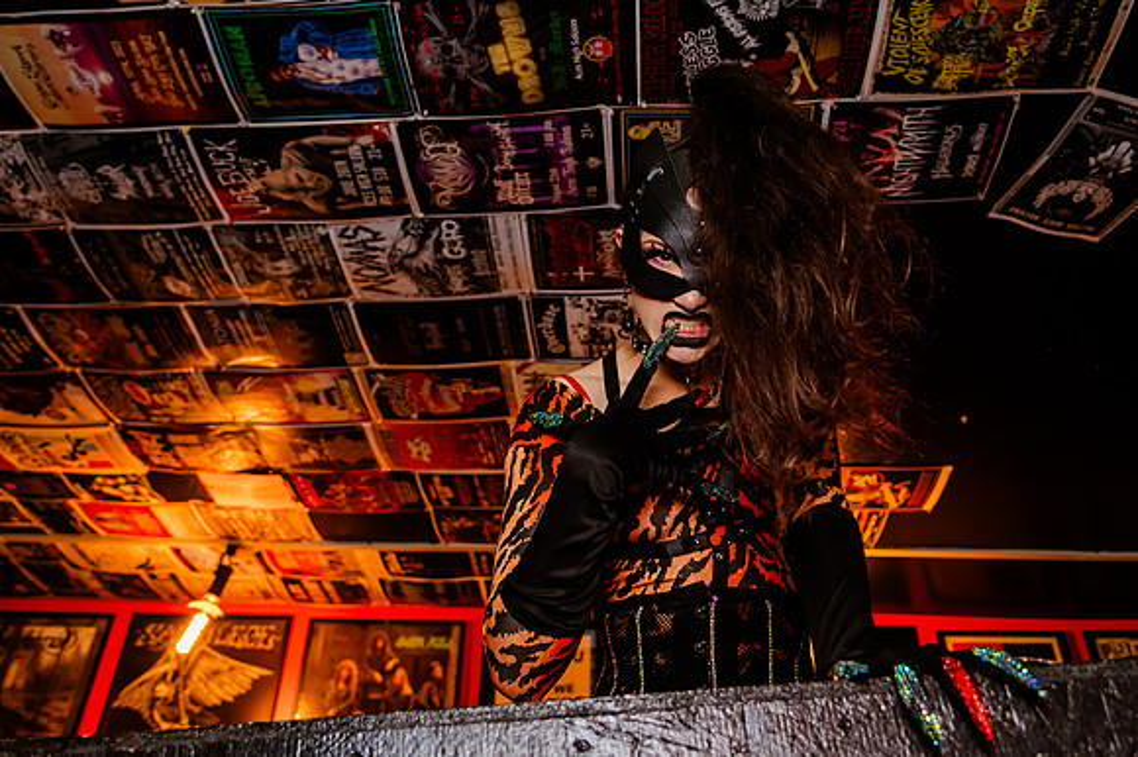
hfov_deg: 61.2
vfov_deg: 42.6
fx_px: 963
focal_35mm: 30
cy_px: 276
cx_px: 569
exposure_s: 1/160
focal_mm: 24
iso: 4000
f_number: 4
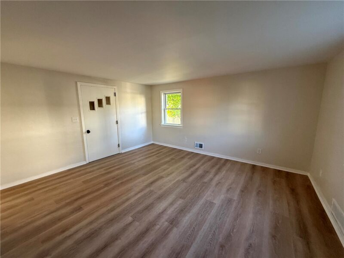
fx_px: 139
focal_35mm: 14
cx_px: 172
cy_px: 129
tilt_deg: -9.0
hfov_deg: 102.1
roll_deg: +0.1
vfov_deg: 85.7
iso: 200
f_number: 2.2
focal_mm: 2.22
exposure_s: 1/99
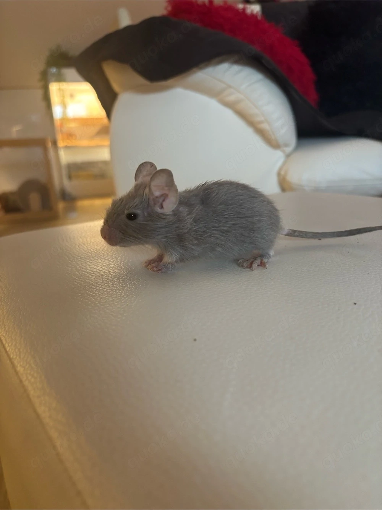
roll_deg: +1.7
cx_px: 191
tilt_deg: -16.5
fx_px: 383
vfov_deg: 67.3
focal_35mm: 26
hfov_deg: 53.0
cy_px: 255
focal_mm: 5.96
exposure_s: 1/50
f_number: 1.6
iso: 250
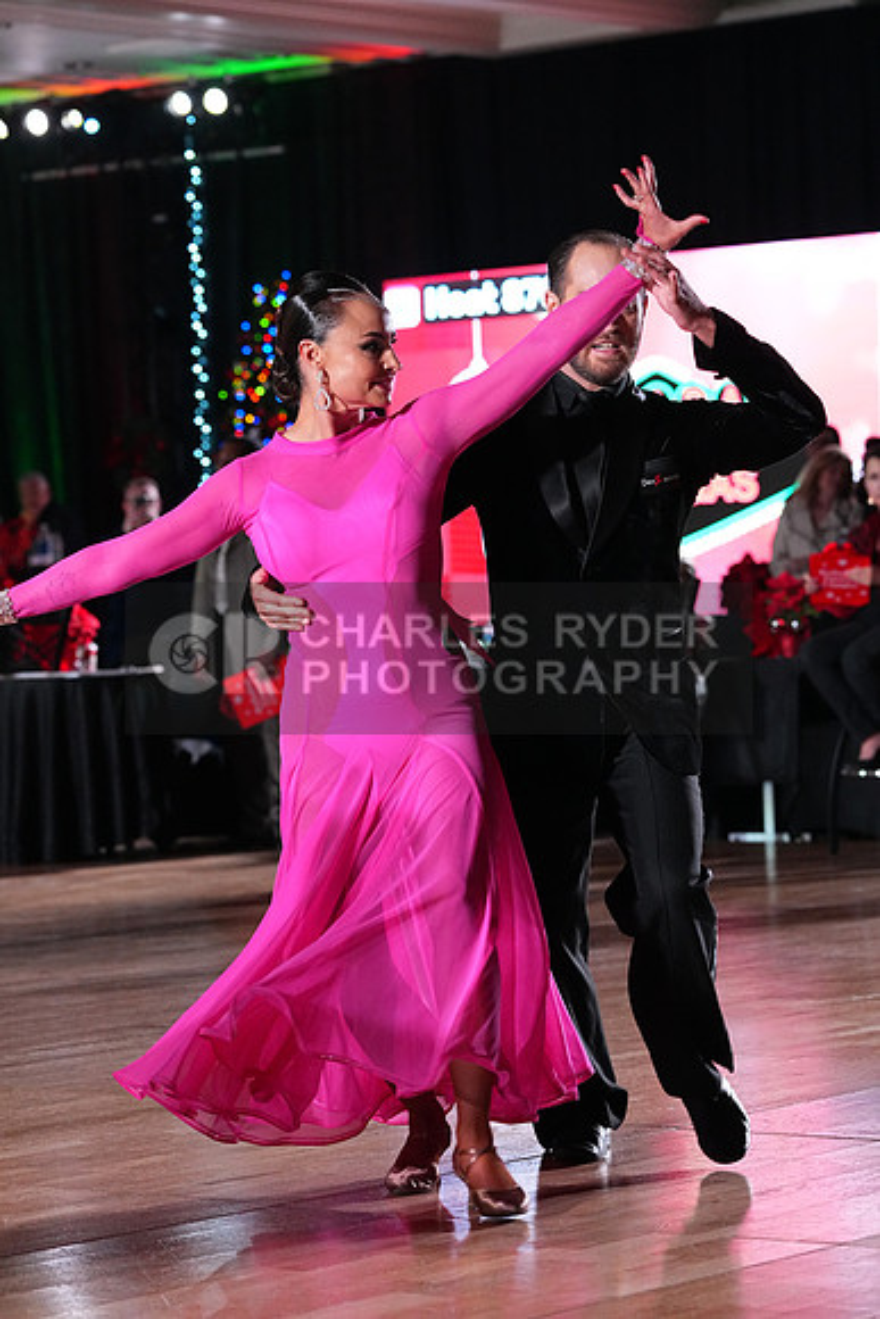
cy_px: 660
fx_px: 4287
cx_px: 440
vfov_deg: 17.5
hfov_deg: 11.7
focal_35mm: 117
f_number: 5
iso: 8000
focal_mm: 117
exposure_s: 1/400
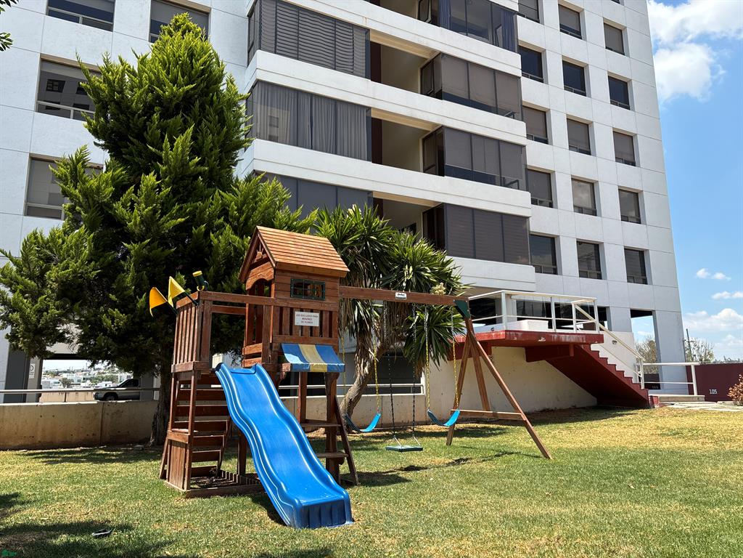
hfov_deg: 67.3
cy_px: 279
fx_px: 558
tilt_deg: +10.4
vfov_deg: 53.1
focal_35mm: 26
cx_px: 372
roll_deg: +0.6
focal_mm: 5.96
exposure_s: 1/1522
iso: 50
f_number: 1.6
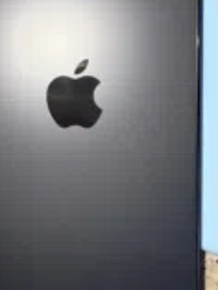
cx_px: 85
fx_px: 512
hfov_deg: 24.0
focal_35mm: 61
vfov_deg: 31.4
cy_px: 94
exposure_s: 1/122
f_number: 2.2
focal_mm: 2.22
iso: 32
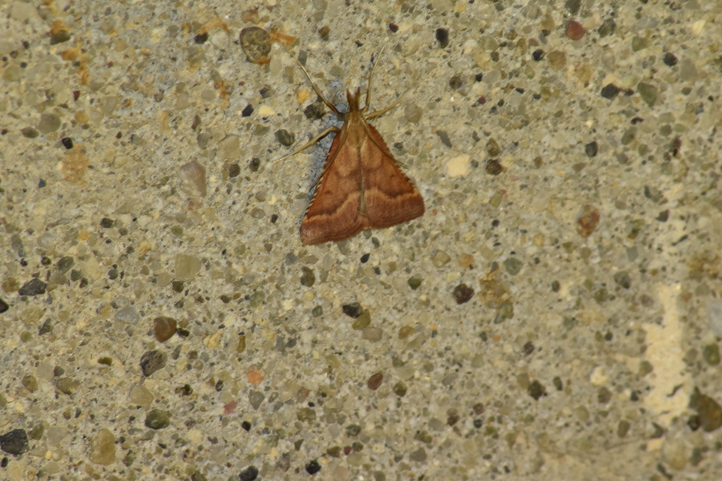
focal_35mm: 450
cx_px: 361
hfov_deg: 4.6
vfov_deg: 3.1
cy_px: 240
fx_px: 9024
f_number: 20
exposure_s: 1/60
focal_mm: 300
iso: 640
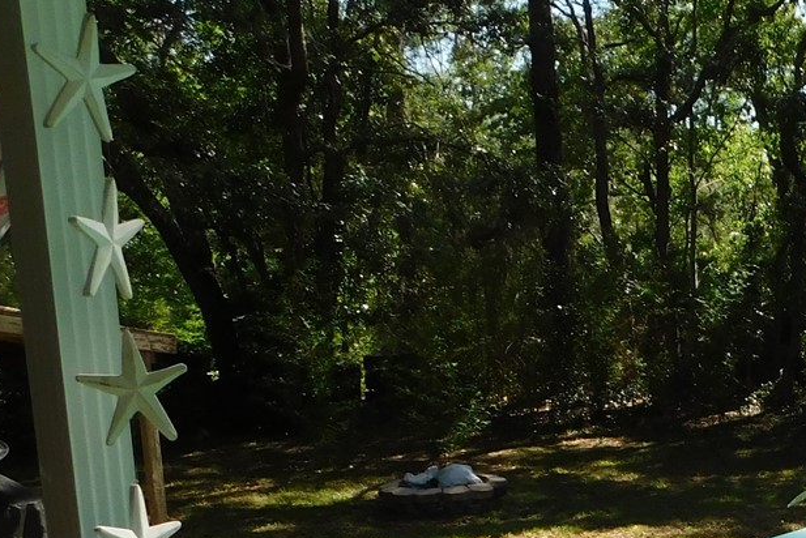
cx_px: 1027
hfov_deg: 27.4
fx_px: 1389
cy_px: 490
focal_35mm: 62
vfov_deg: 21.4
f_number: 3
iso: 125
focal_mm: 4
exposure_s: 1/800
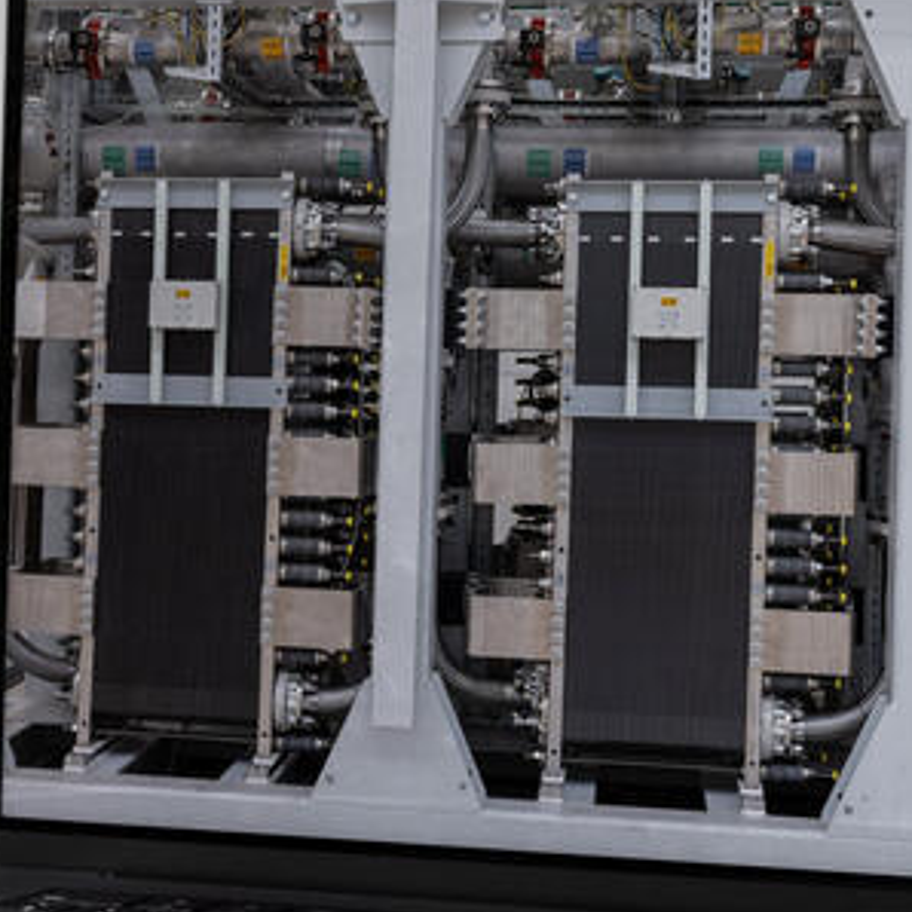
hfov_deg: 10.4
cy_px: 577
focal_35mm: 168
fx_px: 5008
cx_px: 294
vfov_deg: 10.4
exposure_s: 1/50
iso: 100
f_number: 16
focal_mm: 46
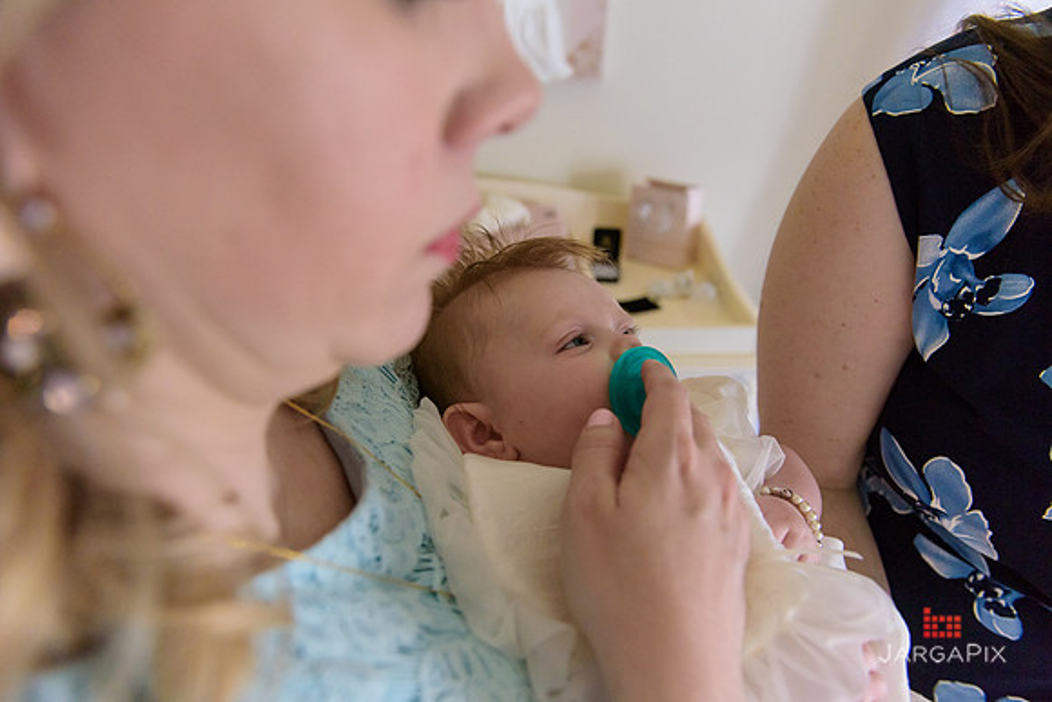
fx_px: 760
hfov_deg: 69.4
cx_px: 526
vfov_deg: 49.6
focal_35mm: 26
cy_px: 351
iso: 1600
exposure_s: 1/200
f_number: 3.2
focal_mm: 26
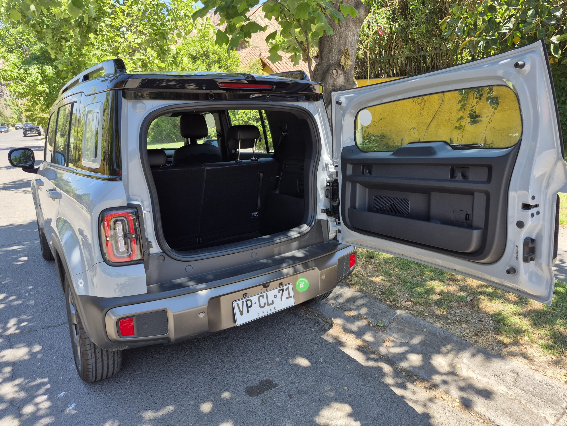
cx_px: 284
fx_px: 377
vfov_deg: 58.9
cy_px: 213
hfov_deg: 73.9
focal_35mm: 23
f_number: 1.8
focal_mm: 5.4
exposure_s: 1/422
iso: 25
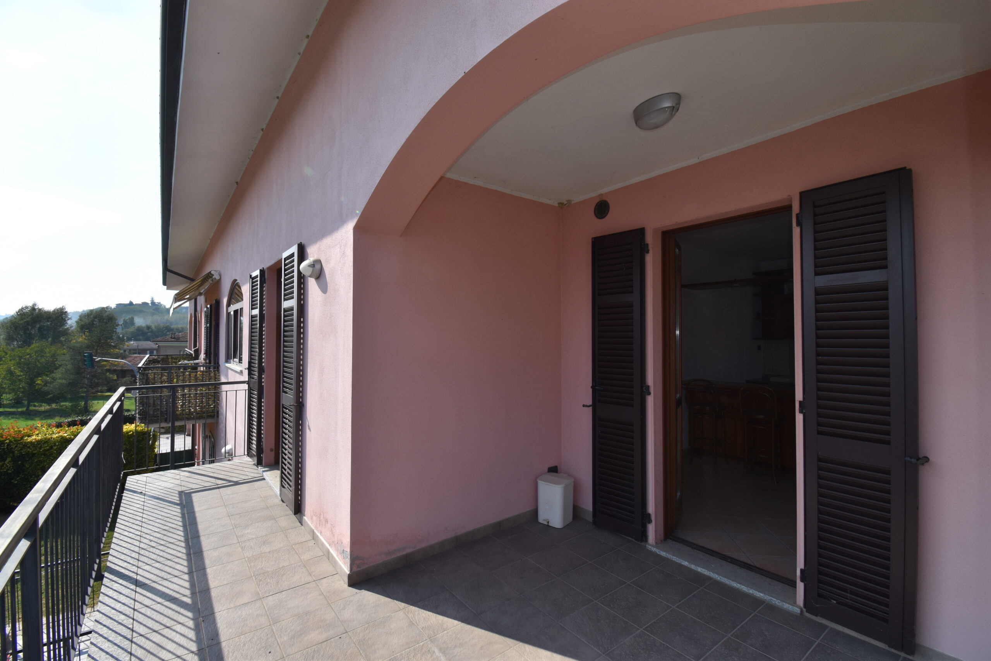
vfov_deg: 77.3
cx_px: 496
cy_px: 330
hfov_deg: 100.4
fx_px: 413
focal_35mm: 15
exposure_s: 1/200
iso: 100
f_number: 9
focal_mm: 10
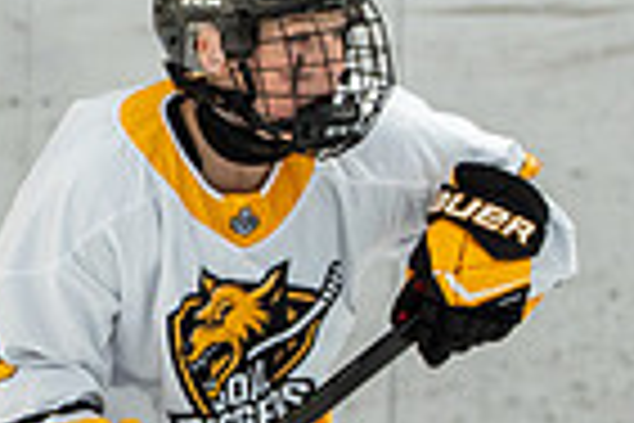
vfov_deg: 1.5
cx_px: 22
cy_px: 554
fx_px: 16148
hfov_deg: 2.2
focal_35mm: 917
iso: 800
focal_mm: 119
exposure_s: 1/1600
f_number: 3.5
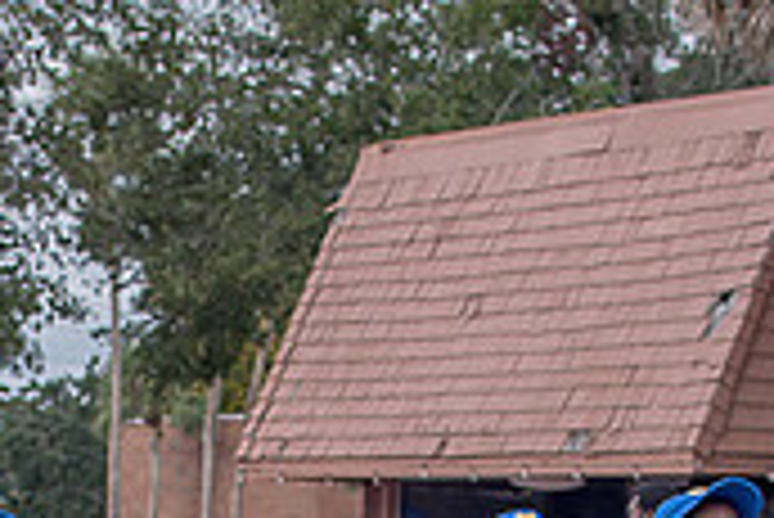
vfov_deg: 7.7
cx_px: 22
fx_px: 3766
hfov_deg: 11.6
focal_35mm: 175
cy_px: 818
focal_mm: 35
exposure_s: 1/500
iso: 100
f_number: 4
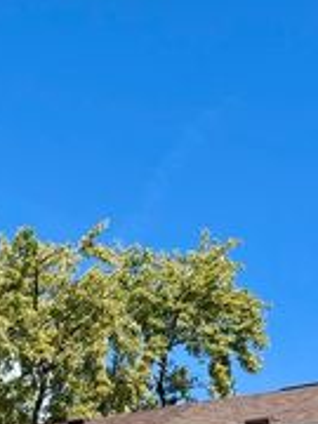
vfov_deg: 20.1
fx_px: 1090
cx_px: -144
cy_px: 557
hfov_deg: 15.4
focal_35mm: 89
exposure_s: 1/4673
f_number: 1.78
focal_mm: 6.76
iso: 80
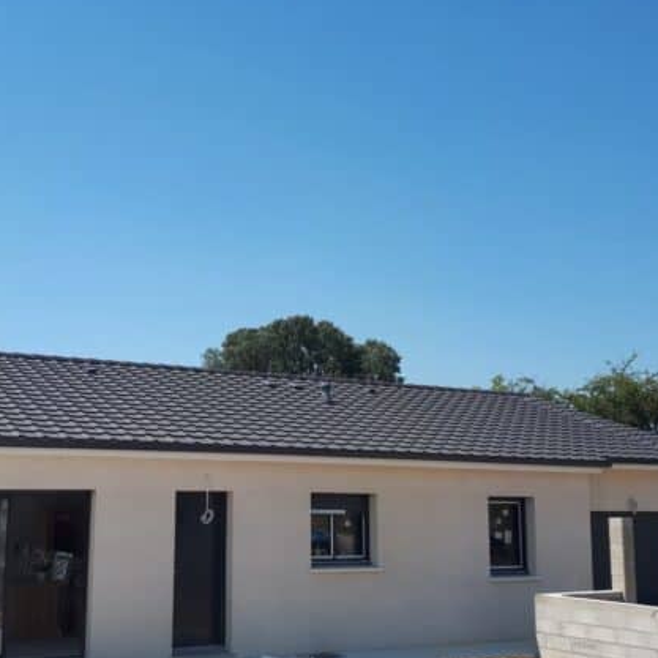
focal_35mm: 44
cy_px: 385
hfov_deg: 38.1
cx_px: 246
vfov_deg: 38.2
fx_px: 946
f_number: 1.9
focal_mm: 3.6
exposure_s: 1/1527
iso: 40
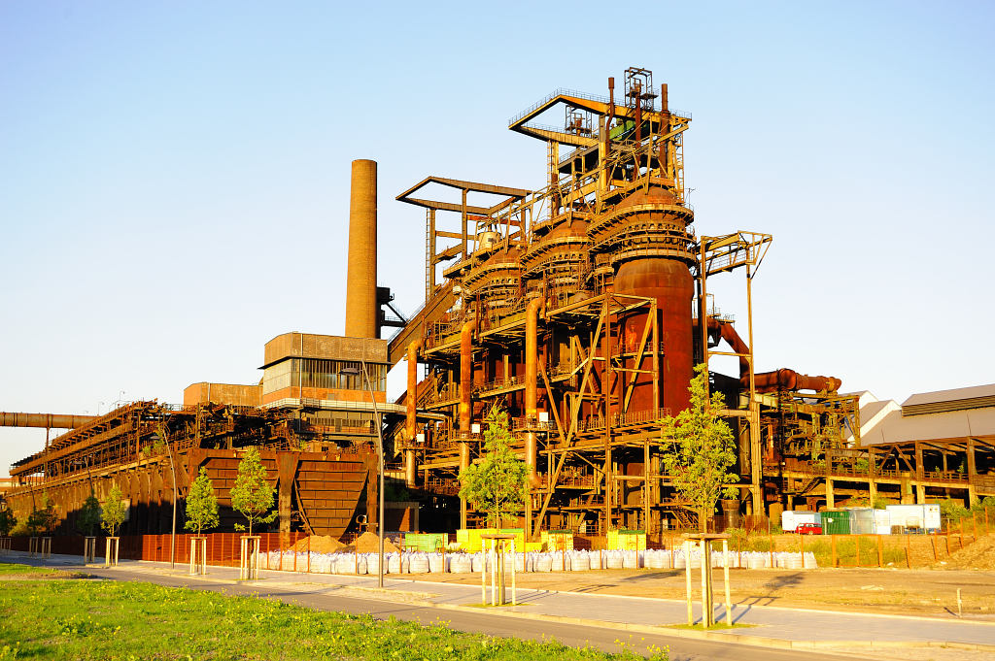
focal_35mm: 45
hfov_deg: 43.6
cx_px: 498
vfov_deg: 29.8
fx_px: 1243
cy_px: 330
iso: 400
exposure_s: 1/320
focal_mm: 45
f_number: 6.3
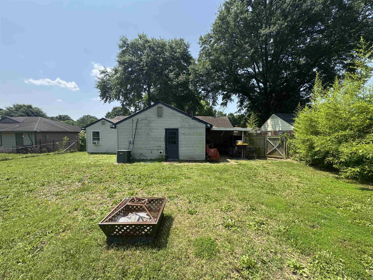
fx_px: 151
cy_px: 140
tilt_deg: -2.9
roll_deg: -0.5
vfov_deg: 85.7
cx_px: 186
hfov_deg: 102.1
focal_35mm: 14
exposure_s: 1/899
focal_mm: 2.22
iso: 50
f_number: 2.2
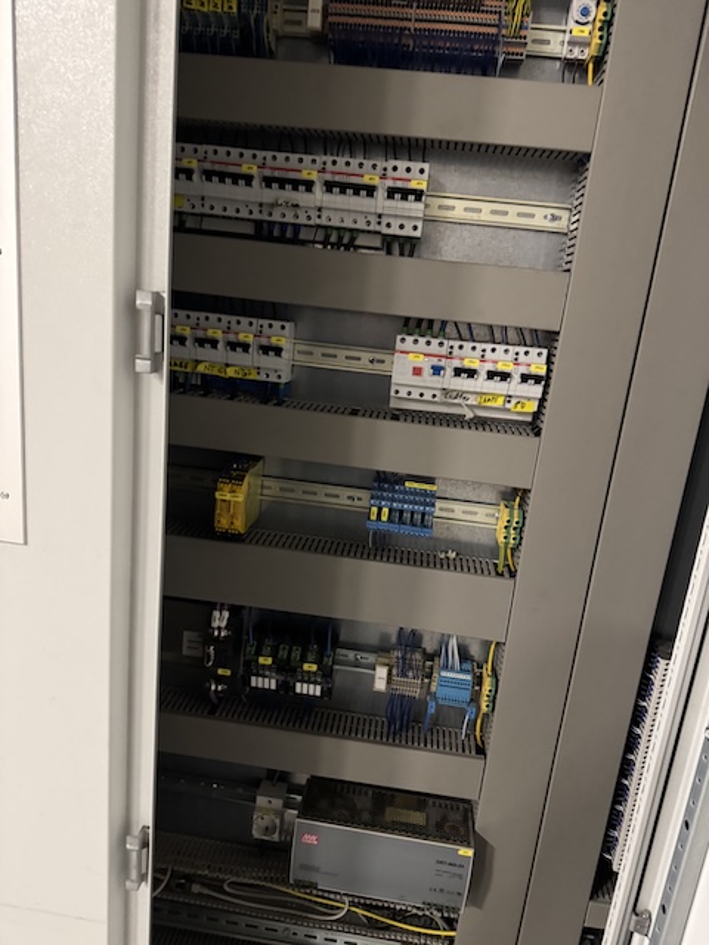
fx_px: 655
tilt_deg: -10.3
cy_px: 472
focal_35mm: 24
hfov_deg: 56.8
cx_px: 354
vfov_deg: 71.6
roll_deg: -8.4
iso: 1000
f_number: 1.78
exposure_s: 1/30
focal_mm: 6.76
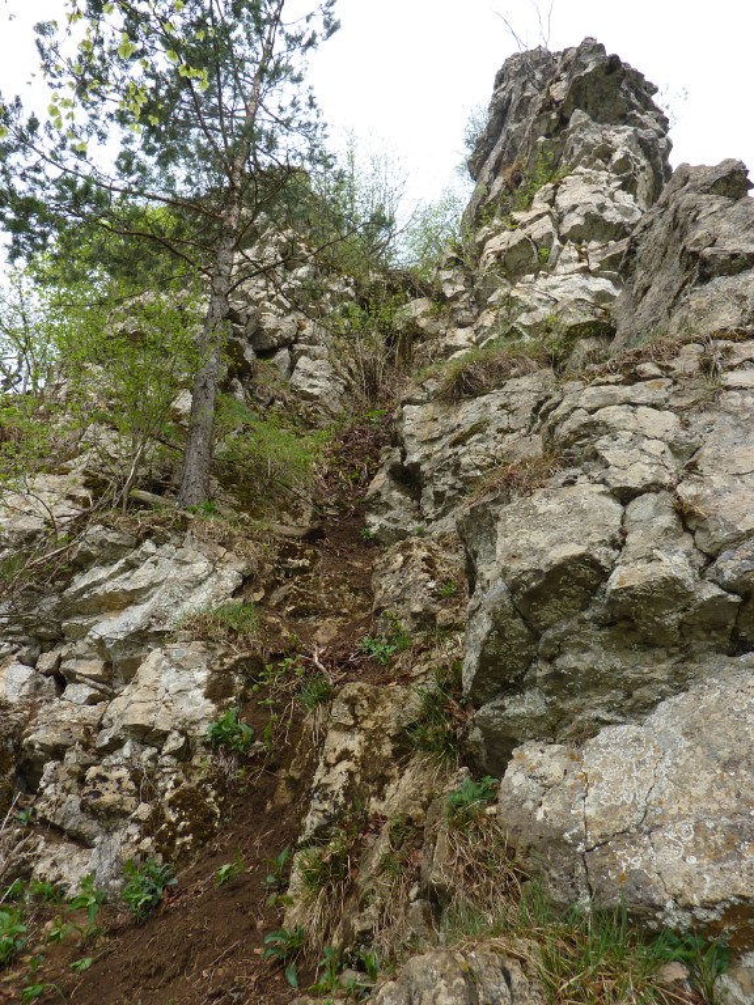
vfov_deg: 69.4
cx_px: 377
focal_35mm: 25
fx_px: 726
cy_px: 502
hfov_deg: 54.9
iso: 80
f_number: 3.5
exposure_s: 1/100
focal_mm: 4.1
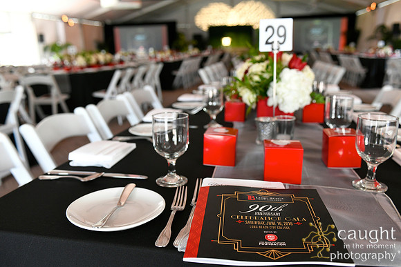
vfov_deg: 41.1
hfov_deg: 58.7
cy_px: 134
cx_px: 200
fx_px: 357
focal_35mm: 32
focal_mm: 32
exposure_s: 1/125
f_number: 4
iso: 1600
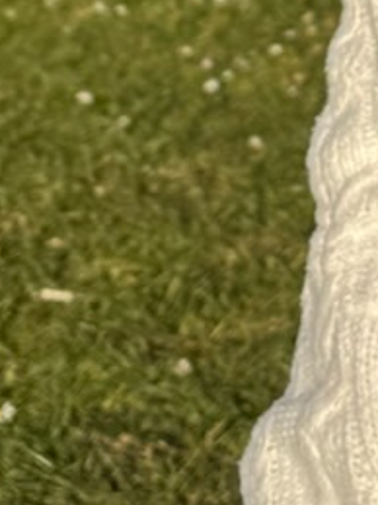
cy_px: -275
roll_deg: -1.5
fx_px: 2769
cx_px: 563
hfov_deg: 7.7
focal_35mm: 190
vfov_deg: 10.1
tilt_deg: -4.6
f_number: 1.78
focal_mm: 6.76
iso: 80
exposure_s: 1/4310
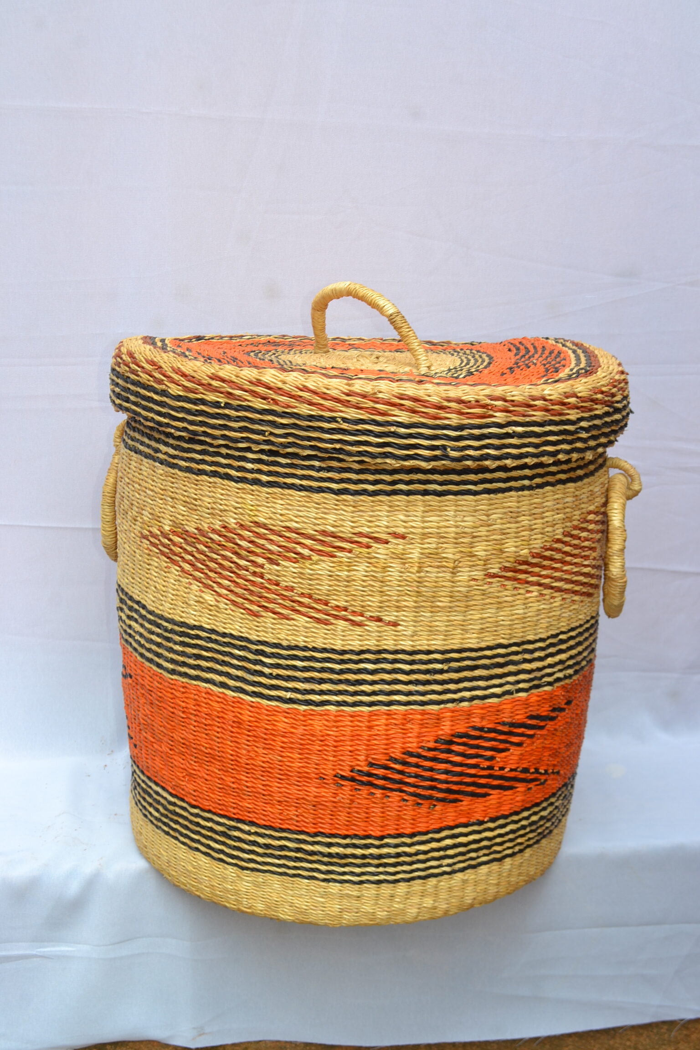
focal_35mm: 45
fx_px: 1312
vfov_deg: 43.6
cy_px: 525
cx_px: 350
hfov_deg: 29.9
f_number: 5.6
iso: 125
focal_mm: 30
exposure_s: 1/60
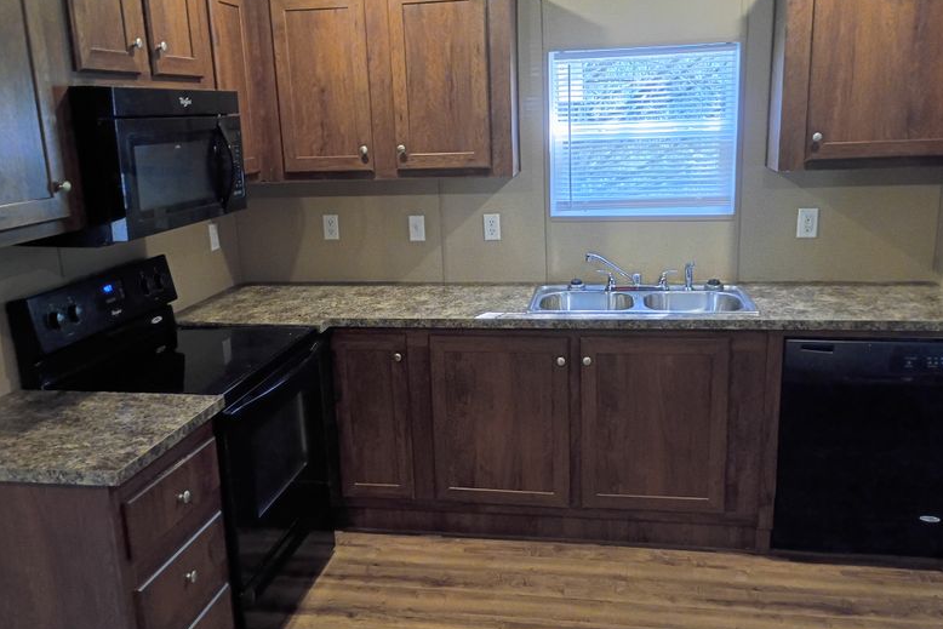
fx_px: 812
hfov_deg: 60.3
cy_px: 309
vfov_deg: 42.3
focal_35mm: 31
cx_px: 464
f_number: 1.8
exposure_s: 1/30
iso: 929
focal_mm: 4.27
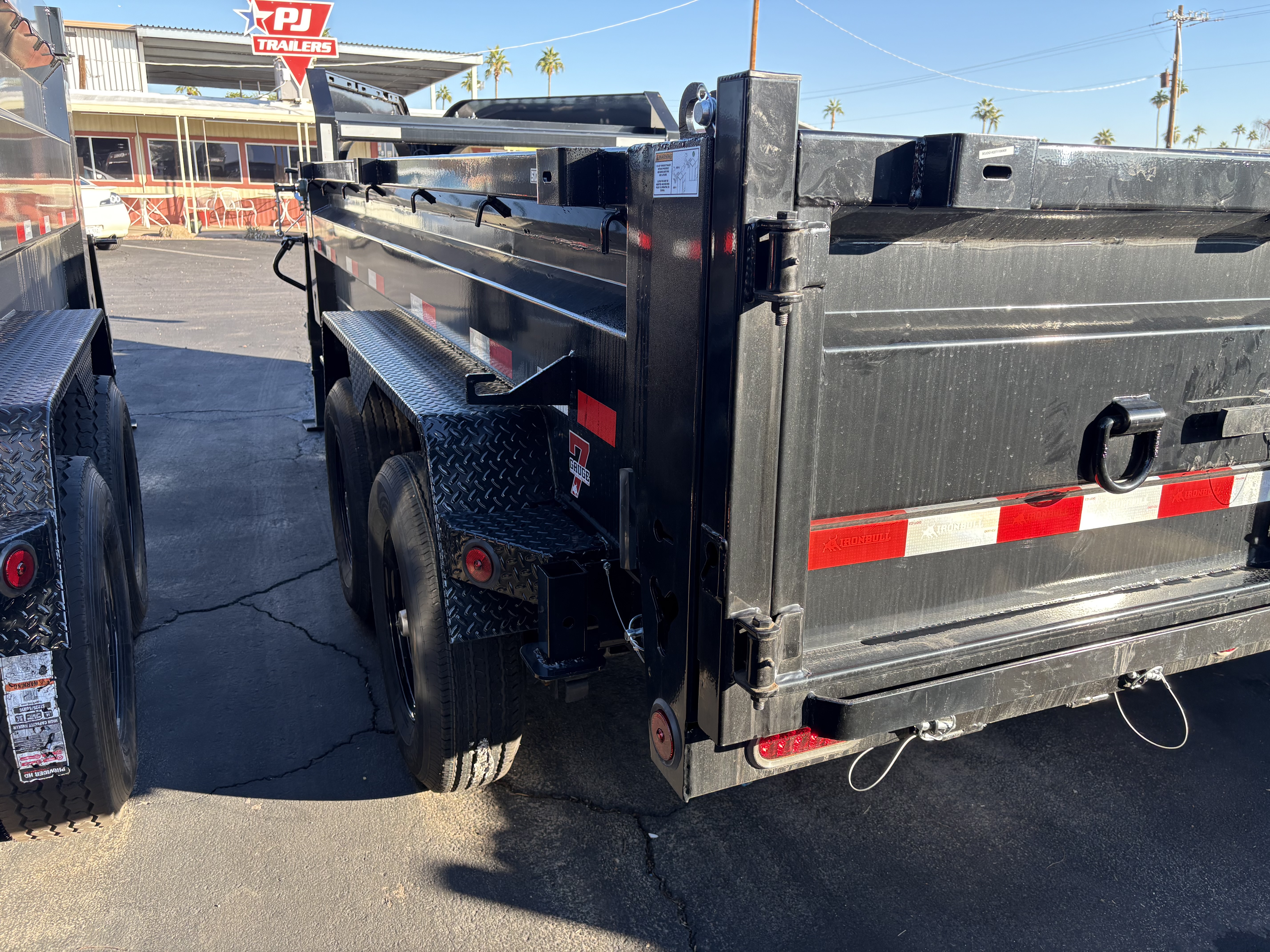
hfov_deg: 67.3
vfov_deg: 53.1
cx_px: 635
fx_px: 954
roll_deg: -0.2
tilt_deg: -17.9
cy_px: 476
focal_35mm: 26
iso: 64
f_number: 1.6
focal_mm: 5.96
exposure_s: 1/316
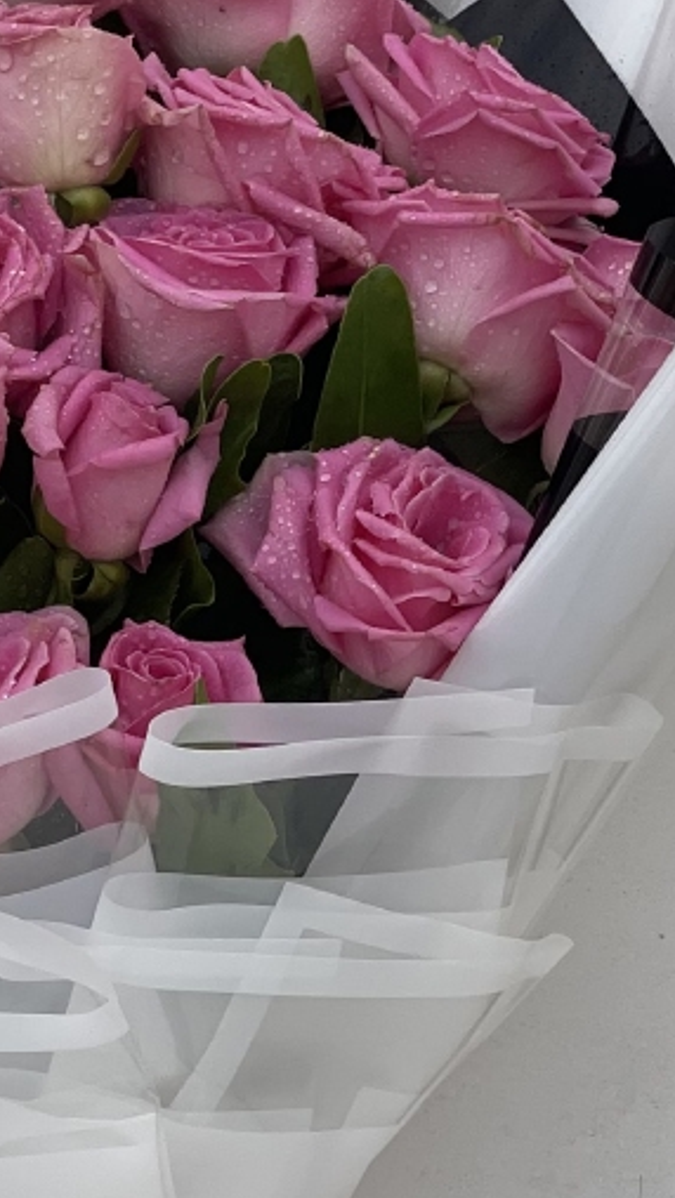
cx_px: -8
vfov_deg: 10.5
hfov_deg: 5.9
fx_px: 6550
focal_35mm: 206
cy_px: 580
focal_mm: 7.5
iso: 20
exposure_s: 1/713
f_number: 2.2
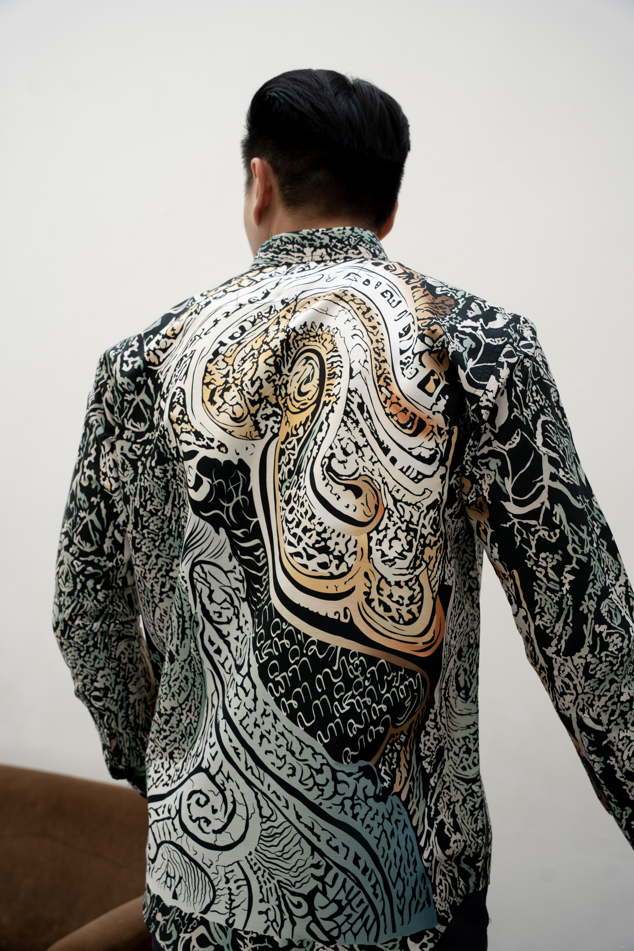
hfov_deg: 33.6
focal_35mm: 40
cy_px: 476
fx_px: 1049
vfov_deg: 48.8
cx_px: 317
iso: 160
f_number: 5
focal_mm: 39.7
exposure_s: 1/160
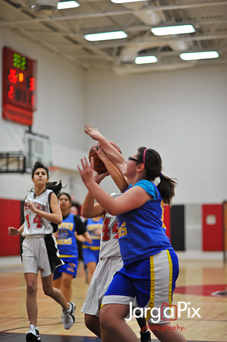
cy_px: 171
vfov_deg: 23.9
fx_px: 806
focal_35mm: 85
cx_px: 114
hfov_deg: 16.0
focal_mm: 85
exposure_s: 1/500
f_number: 2
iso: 1000
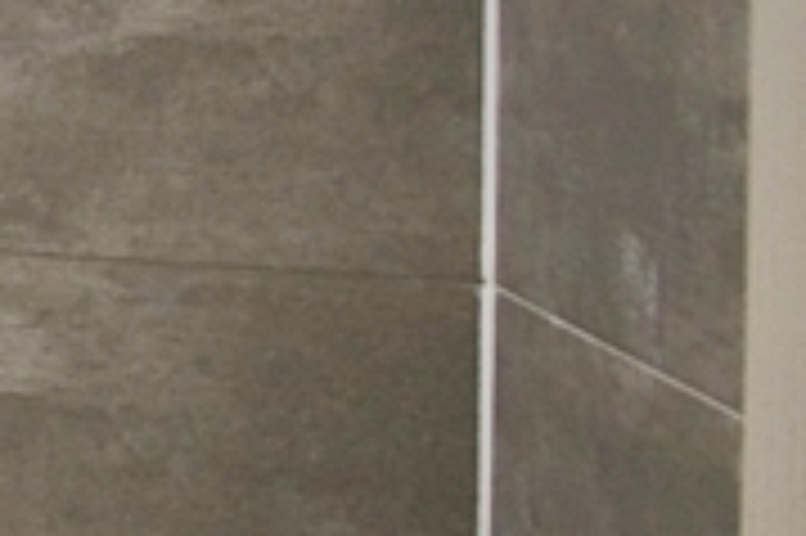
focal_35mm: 67
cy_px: 5
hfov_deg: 17.5
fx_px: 1499
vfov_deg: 19.7
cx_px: -919
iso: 800
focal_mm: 10
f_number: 9
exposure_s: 1/15
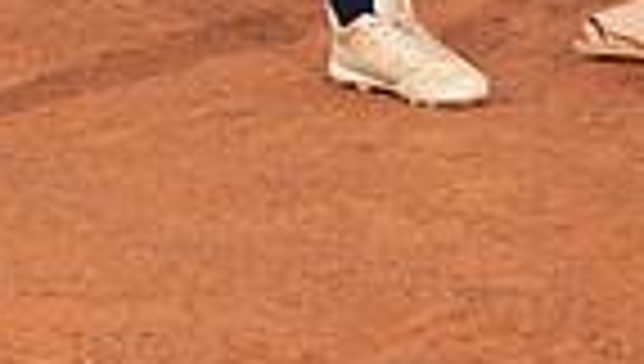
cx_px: 185
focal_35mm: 184
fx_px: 3147
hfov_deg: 11.7
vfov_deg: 6.3
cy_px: -526
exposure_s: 1/250
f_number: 8
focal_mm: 56
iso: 200
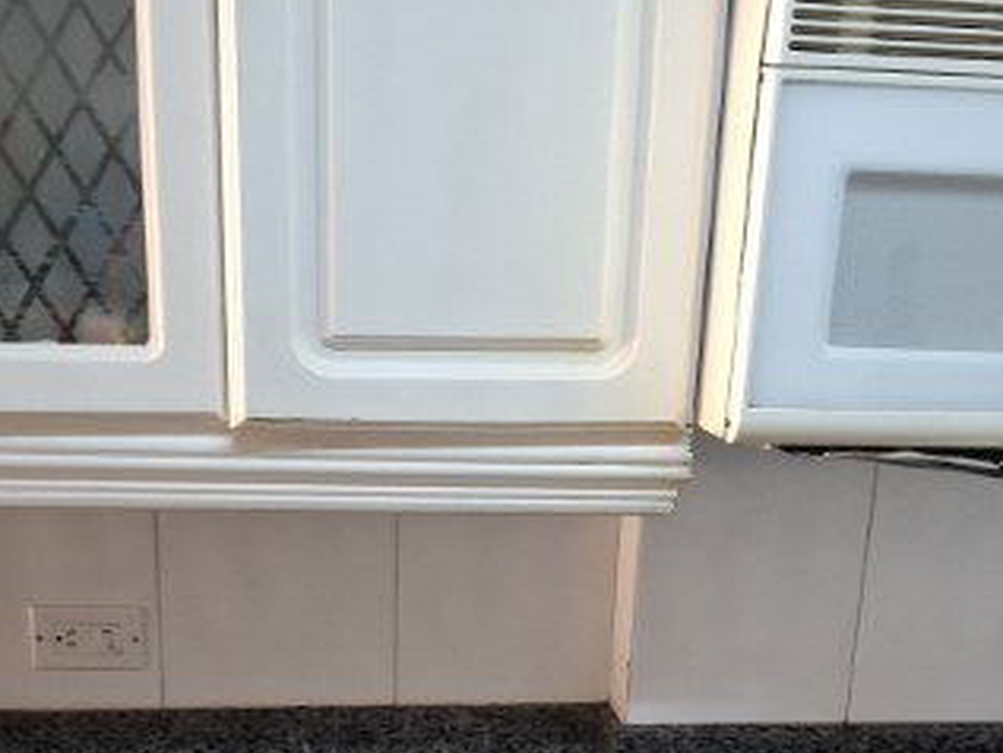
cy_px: 759
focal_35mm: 58
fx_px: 1681
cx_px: 503
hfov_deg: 33.2
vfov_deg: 24.1
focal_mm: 5.54
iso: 250
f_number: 1.8
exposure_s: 1/30
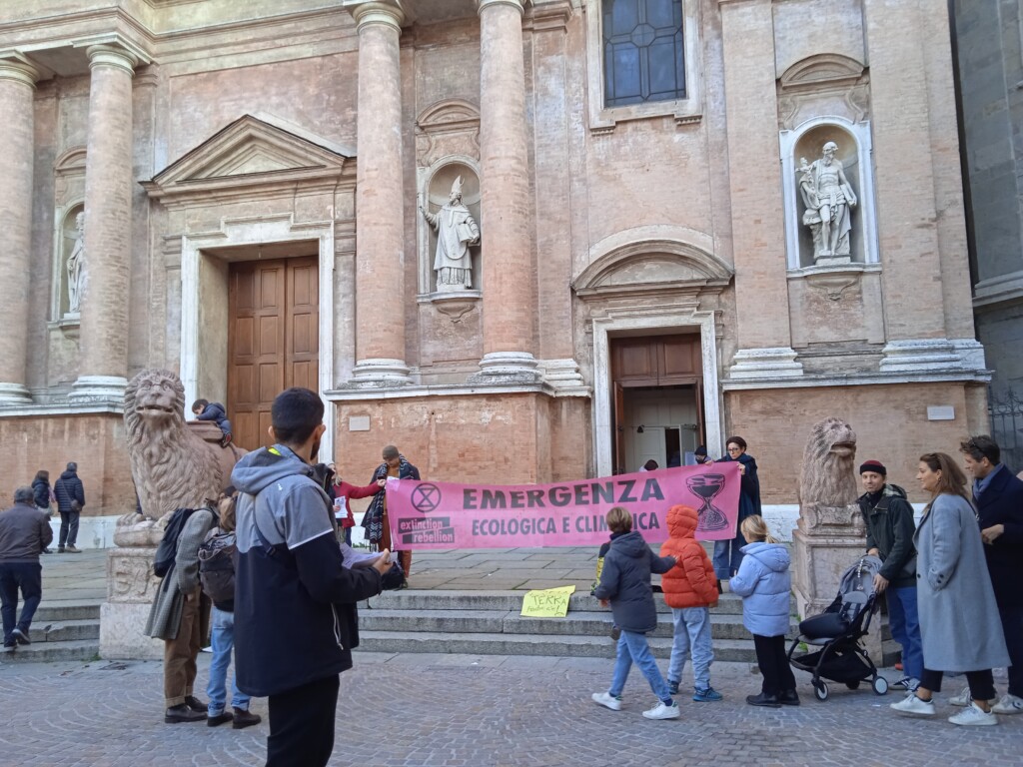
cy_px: 384
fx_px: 827
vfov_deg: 49.7
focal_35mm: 28
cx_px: 512
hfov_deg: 63.4
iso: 120
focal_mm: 3.43
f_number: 2.2
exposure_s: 1/50
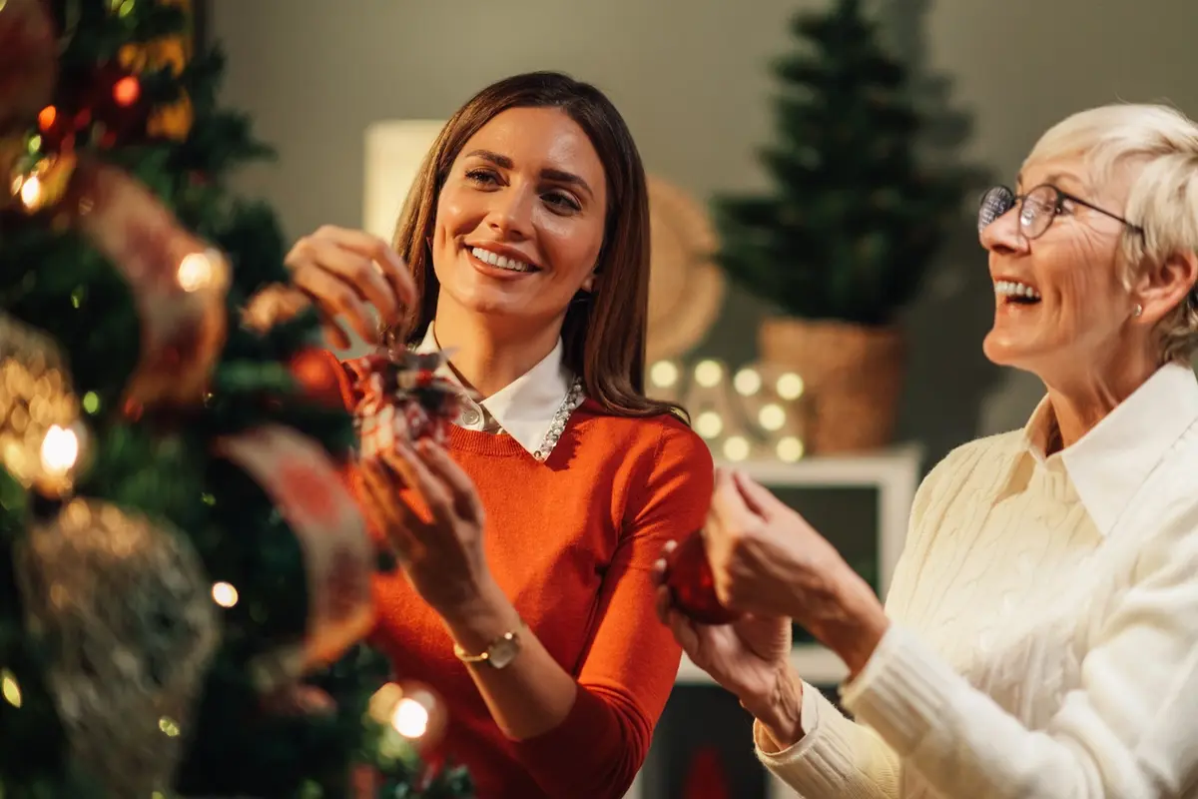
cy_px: 400
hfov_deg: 23.9
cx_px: 599
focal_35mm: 85
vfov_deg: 16.1
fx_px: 2828
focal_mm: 85
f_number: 1.8
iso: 400
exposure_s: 1/320
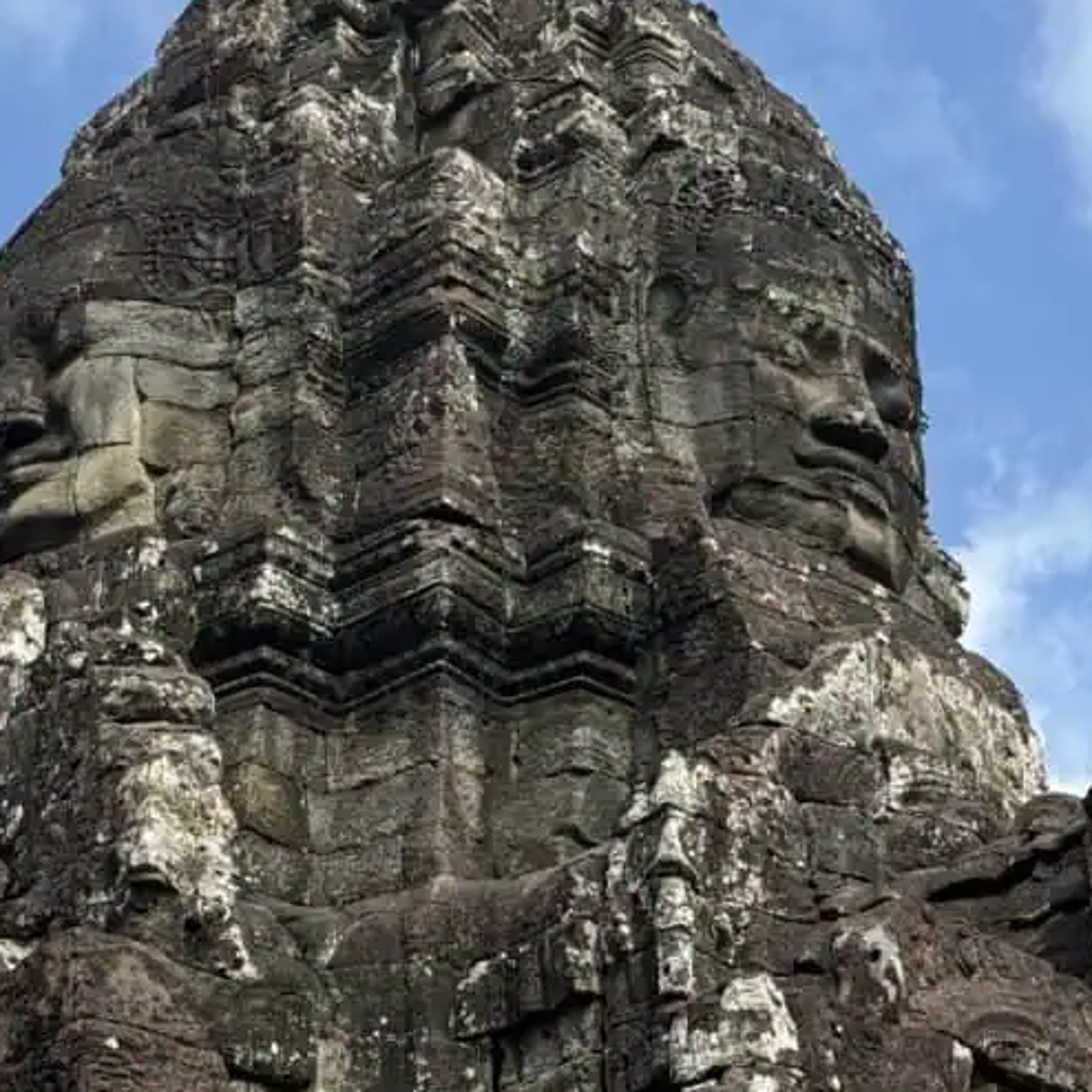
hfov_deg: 19.7
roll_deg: -0.3
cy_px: 570
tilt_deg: +35.5
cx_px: 466
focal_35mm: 88
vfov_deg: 19.7
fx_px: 3141
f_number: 1.78
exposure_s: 1/4329
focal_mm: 6.76
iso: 100
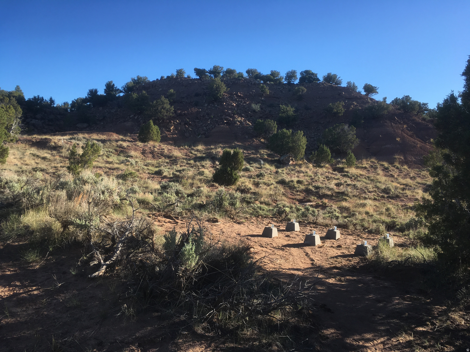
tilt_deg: -2.4
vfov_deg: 48.2
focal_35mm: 29
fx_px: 394
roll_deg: -1.6
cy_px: 176
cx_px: 235
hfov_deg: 61.7
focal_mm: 4.15
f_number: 2.2
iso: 25
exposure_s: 1/668
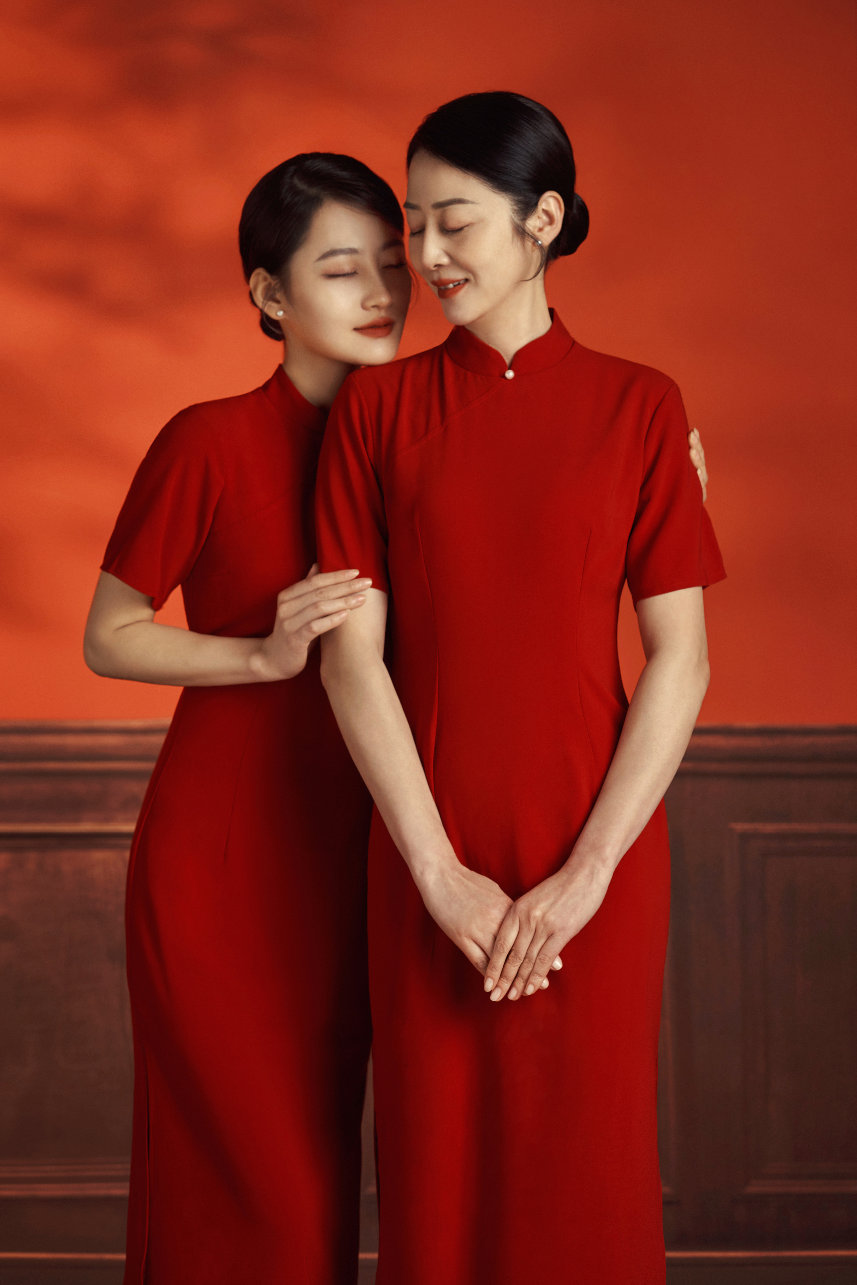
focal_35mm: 85
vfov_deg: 23.9
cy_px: 642
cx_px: 428
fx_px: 3035
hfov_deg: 16.1
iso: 250
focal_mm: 85
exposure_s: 1/125
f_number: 5.6
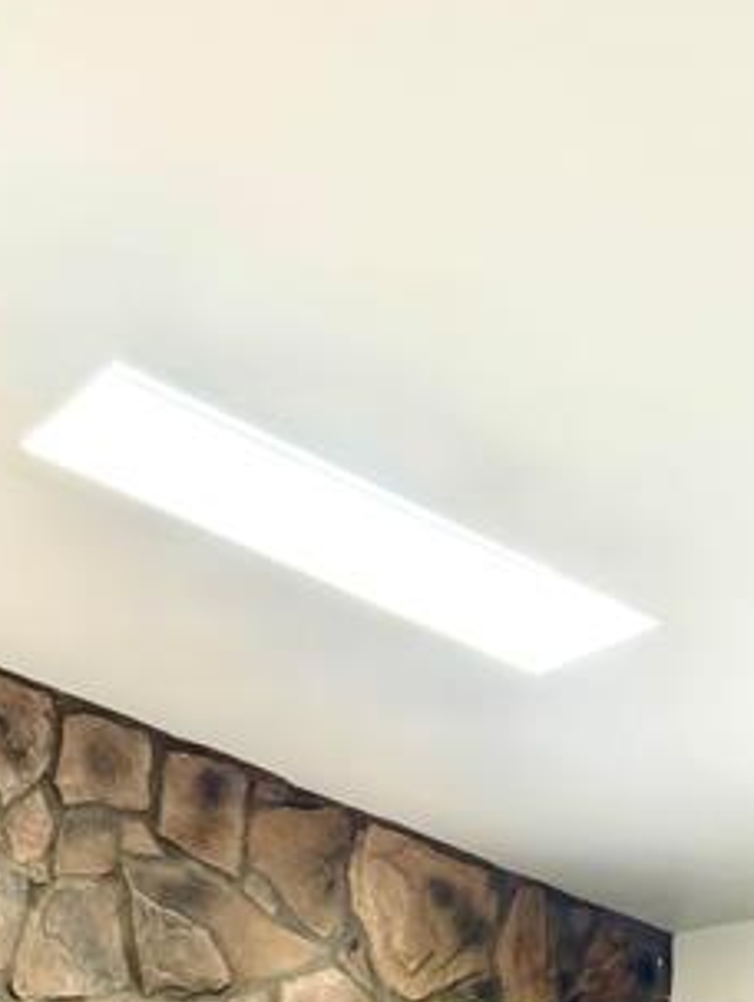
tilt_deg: -8.6
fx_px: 2347
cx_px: 642
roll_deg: -2.1
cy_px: 1604
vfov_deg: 20.0
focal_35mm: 81
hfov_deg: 18.0
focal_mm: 6.76
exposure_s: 1/120
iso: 125
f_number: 1.78
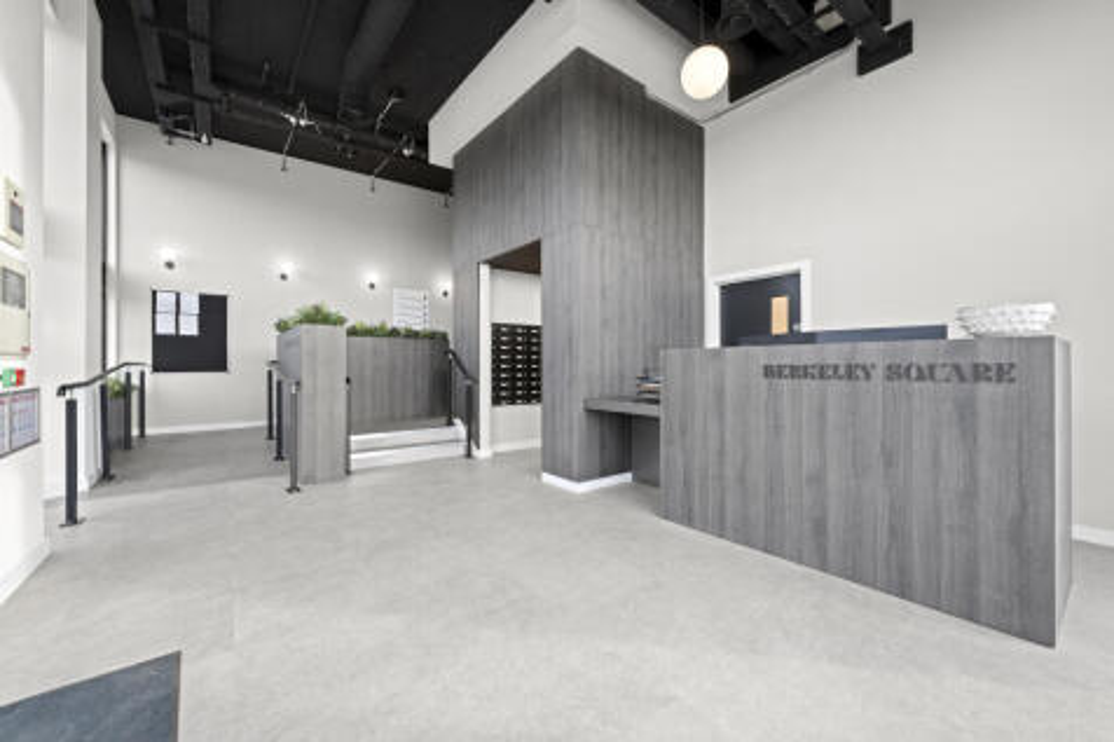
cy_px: 371
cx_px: 557
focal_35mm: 14
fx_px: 433
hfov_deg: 104.3
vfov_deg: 81.2
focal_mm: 14
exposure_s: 1/5
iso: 400
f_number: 9
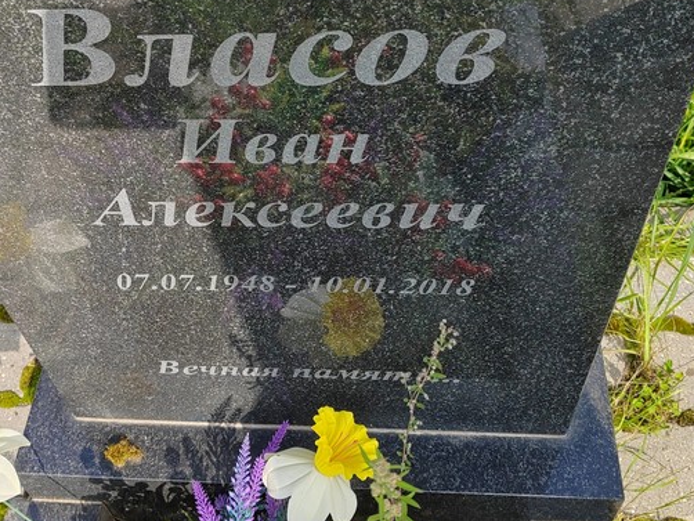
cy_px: 239
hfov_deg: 43.8
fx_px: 862
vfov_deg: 33.6
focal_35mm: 43
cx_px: 307
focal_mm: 5.52
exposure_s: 1/930
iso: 100
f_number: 1.9
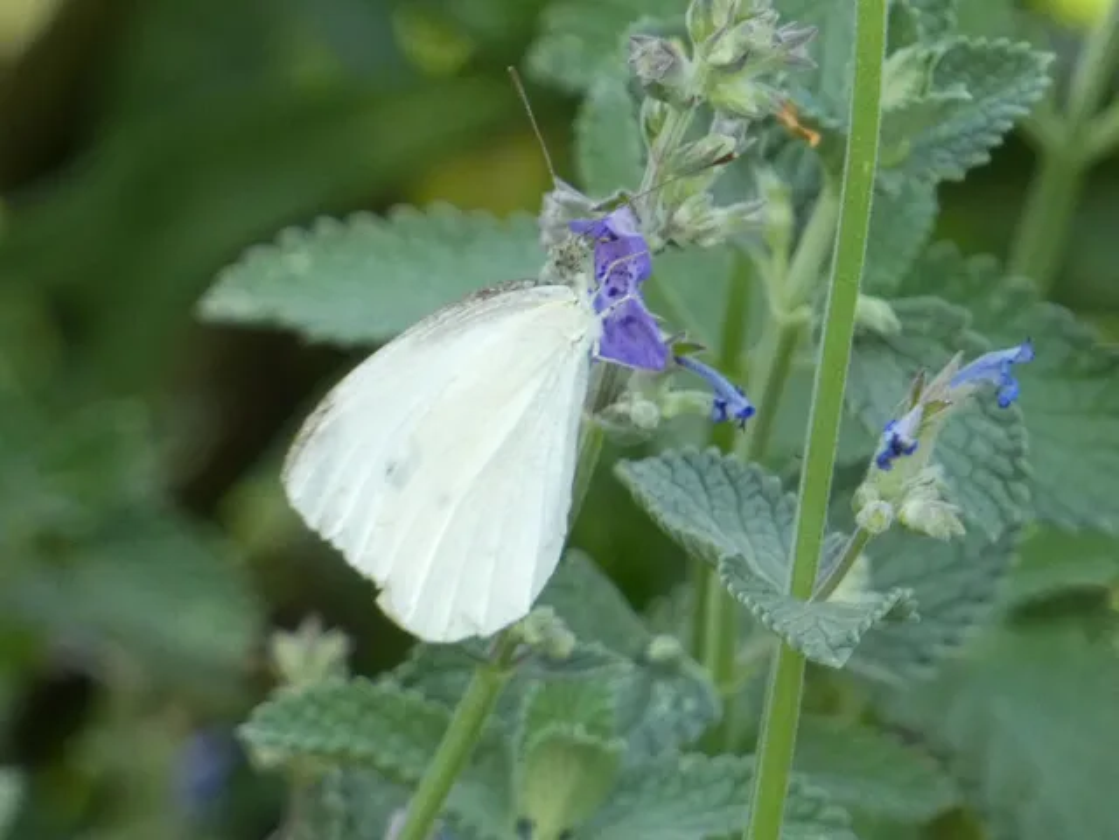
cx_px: 560
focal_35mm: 681
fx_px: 22014
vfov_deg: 2.2
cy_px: 420
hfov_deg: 2.9
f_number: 5.6
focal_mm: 121.9
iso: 500
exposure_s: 1/100
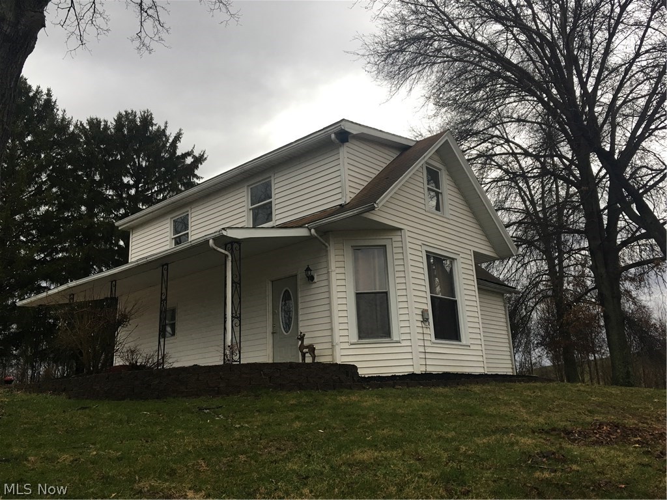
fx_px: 559
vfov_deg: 48.2
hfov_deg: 61.7
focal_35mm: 29
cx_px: 334
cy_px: 250
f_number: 2.2
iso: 25
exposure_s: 1/15
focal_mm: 4.15
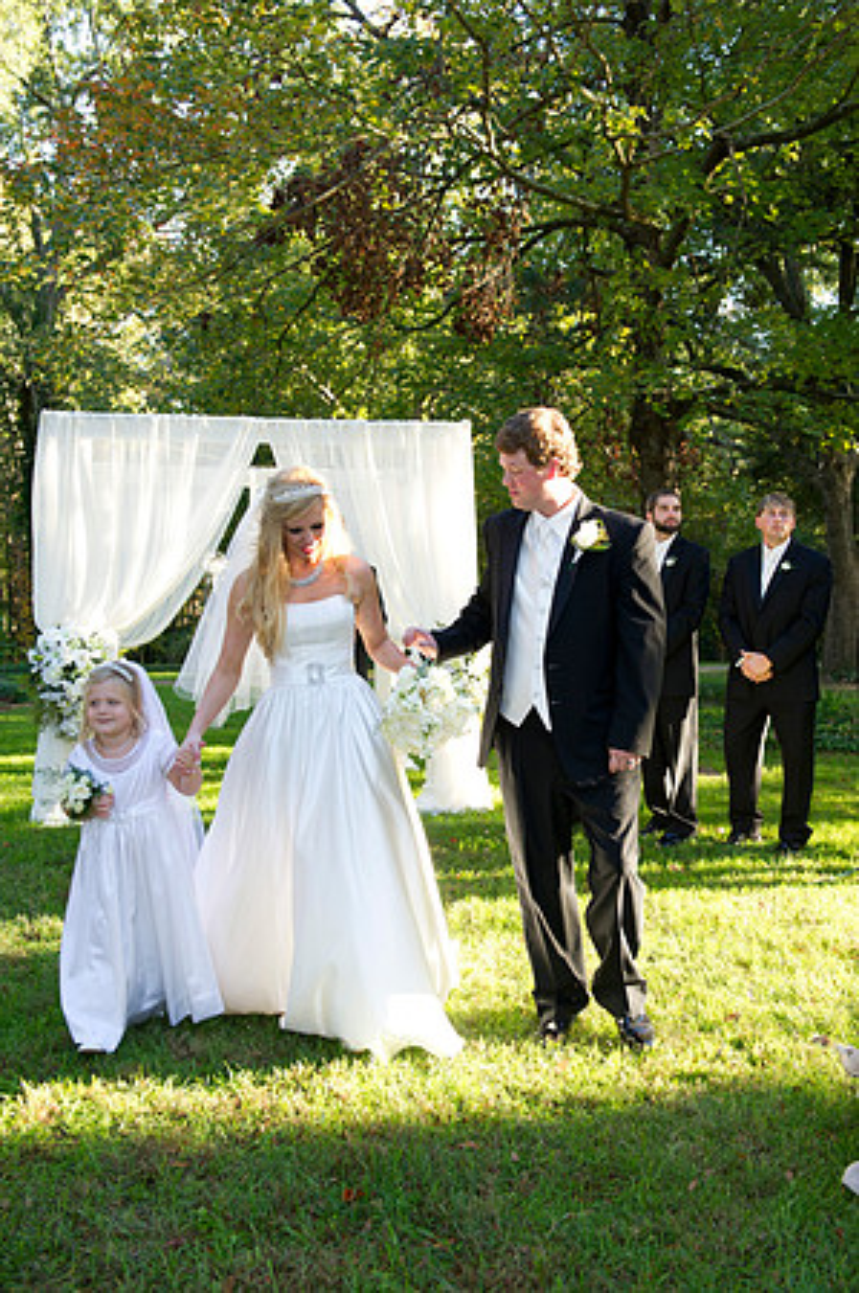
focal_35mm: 35
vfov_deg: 54.5
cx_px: 430
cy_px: 646
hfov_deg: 37.8
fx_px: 1256
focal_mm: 35
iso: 640
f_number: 5.6
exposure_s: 1/160
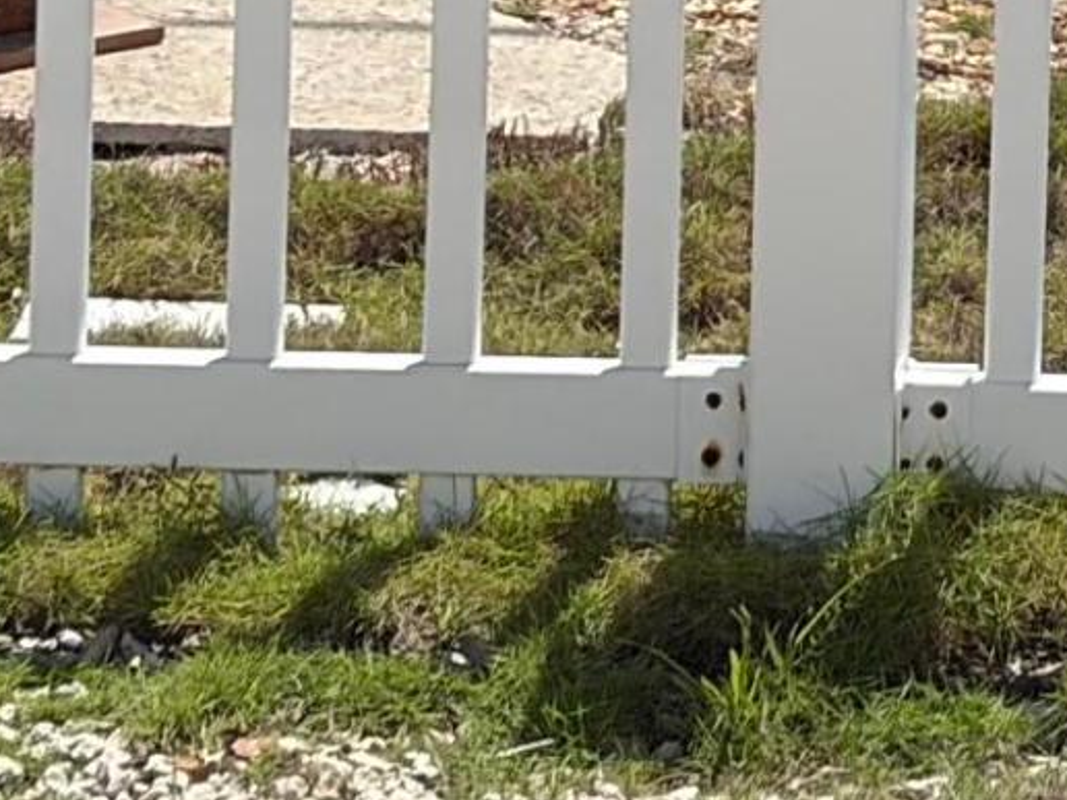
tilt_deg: -1.6
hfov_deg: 6.7
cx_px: 1694
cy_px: -1424
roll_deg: -1.5
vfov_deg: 4.9
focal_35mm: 290
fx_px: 8939
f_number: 1.6
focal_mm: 5.96
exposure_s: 1/4065
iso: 40
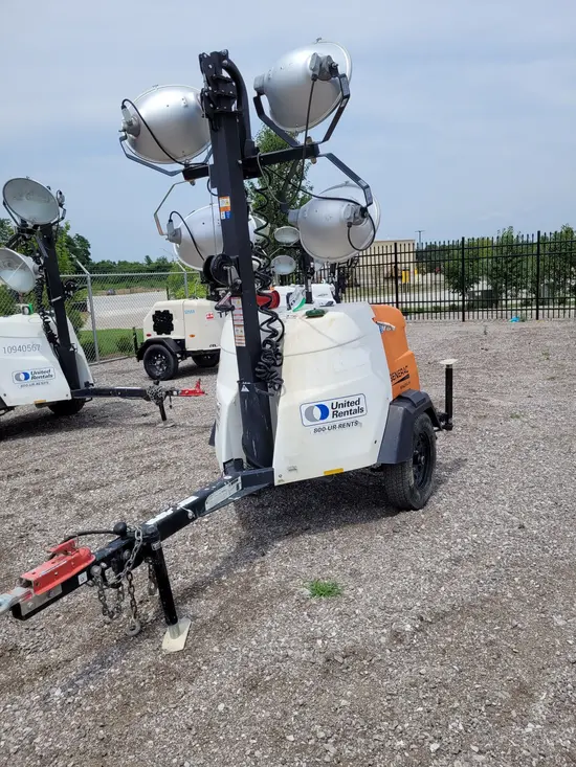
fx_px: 577
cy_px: 384
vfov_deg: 67.3
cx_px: 288
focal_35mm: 26
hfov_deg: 53.1
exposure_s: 1/3300
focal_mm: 5.4
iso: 40
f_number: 1.8
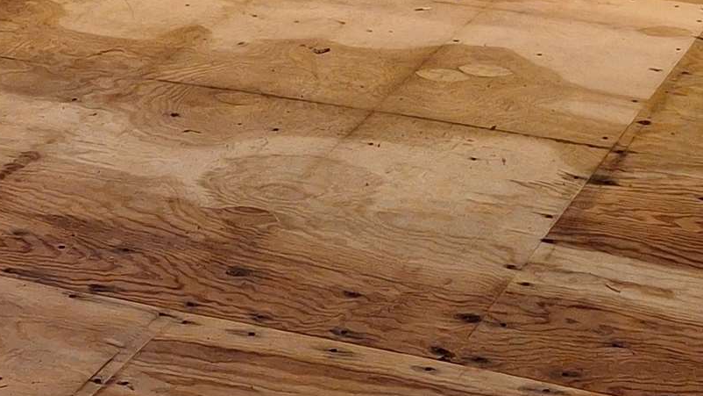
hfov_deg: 21.6
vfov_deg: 11.4
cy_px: -397
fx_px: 1789
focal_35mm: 96
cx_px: 661
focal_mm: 5.54
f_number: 1.8
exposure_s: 1/50
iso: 250
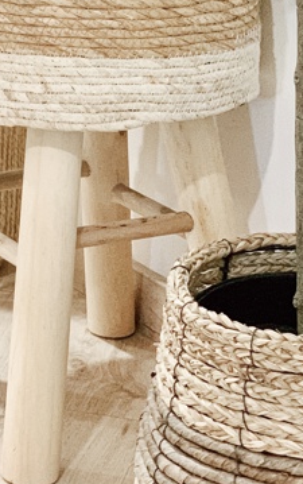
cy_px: -102
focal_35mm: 141
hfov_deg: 9.2
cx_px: -78
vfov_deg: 14.3
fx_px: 1859
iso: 320
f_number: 2.4
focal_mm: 6
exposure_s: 1/50
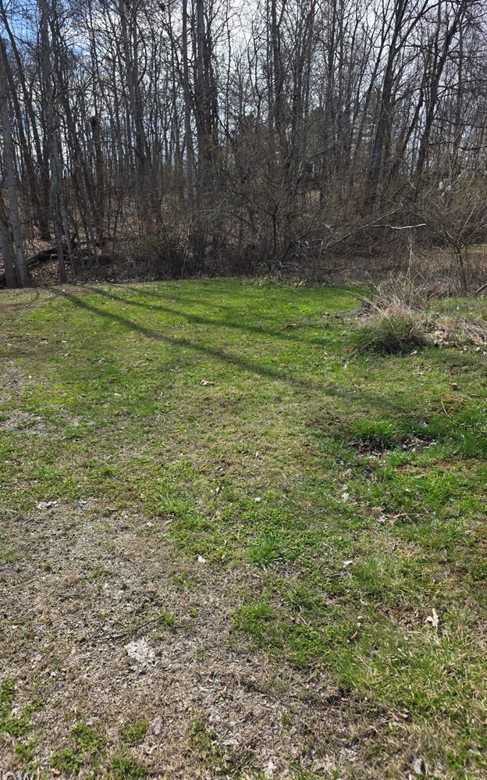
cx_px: 227
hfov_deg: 49.2
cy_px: 396
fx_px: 531
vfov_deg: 72.6
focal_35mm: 25
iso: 80
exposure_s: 1/3483
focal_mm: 6.3
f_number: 1.7
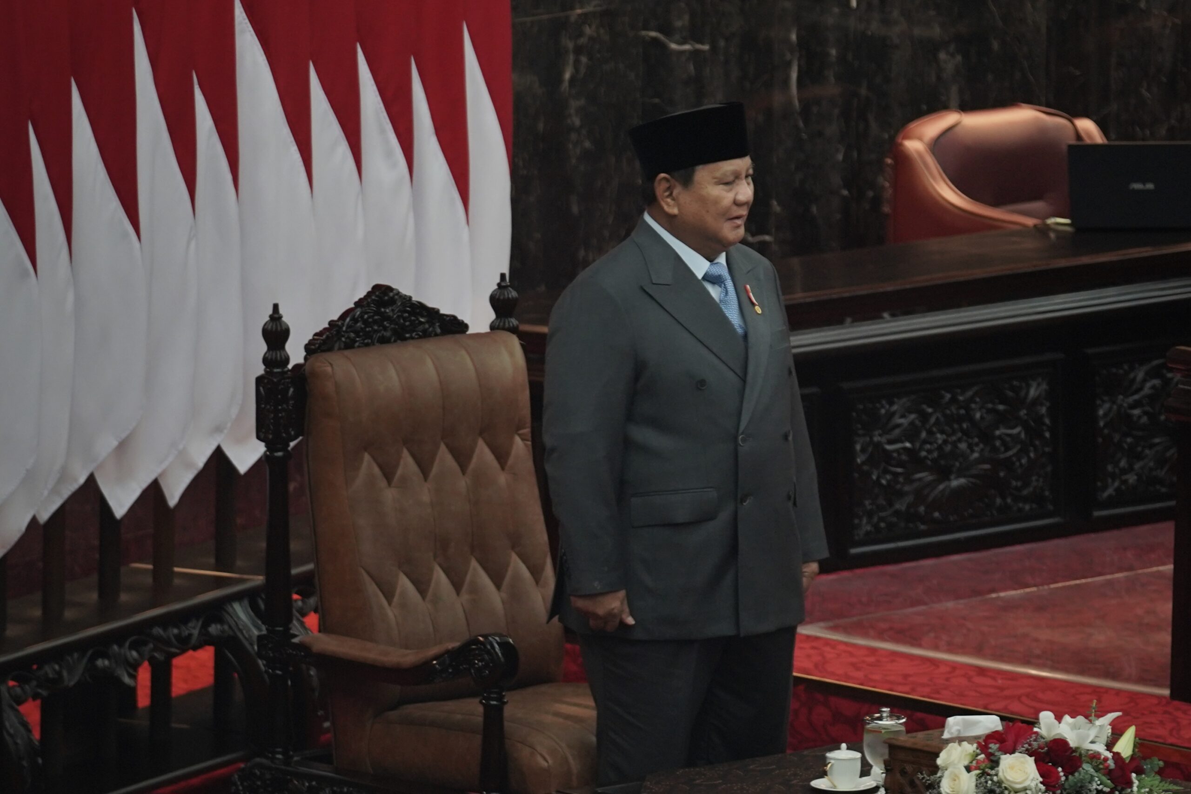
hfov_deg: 6.9
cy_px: 397
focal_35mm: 300
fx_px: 9925
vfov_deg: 4.6
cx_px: 596
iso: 800
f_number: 2.8
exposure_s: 1/323
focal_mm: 200
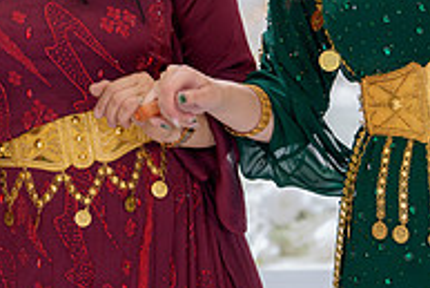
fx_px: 2833
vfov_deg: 5.8
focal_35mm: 237
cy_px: 3
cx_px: 22
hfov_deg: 8.6
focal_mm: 79
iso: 640
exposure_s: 1/200
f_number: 2
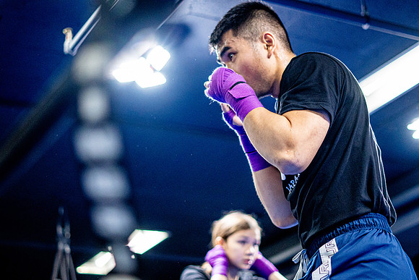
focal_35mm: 75
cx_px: 210
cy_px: 140
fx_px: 873
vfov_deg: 18.2
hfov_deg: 27.0
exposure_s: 1/500
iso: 2500
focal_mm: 50
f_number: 1.8
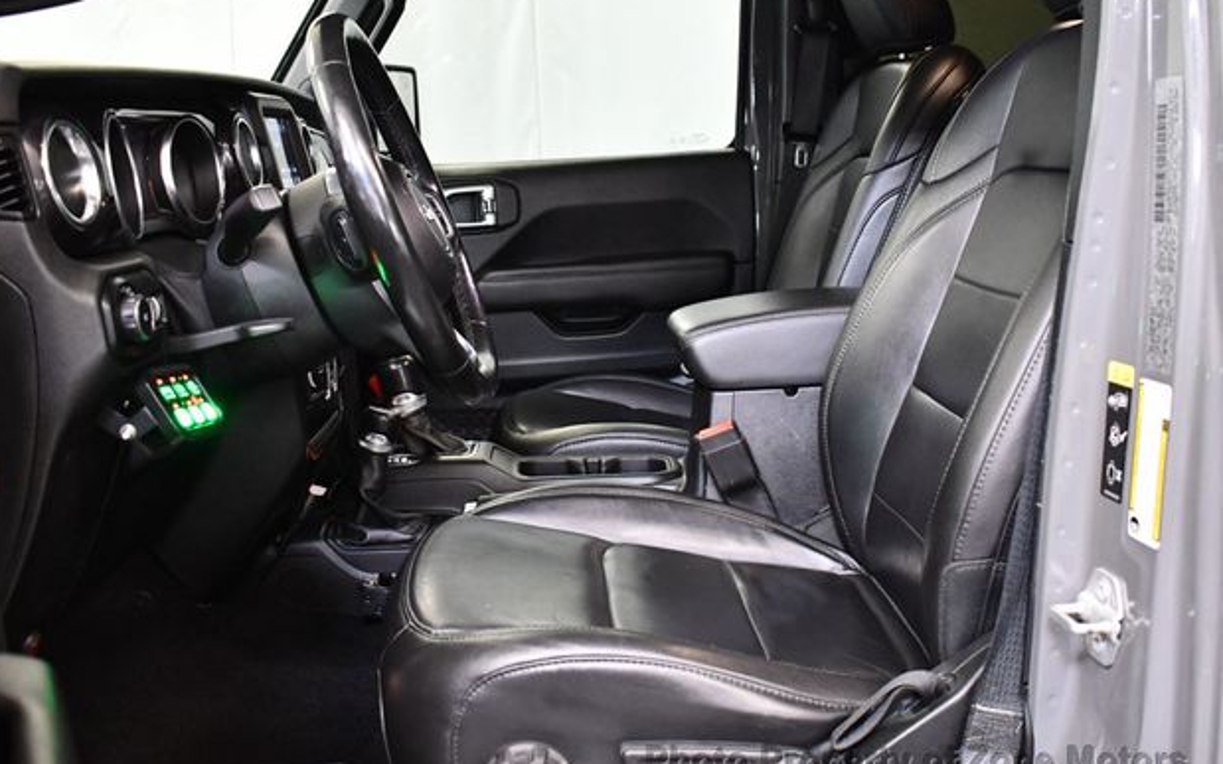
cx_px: 622
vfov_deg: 33.6
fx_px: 1267
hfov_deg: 51.5
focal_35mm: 38
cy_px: 377
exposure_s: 1/80
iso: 3200
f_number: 3.5
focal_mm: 18
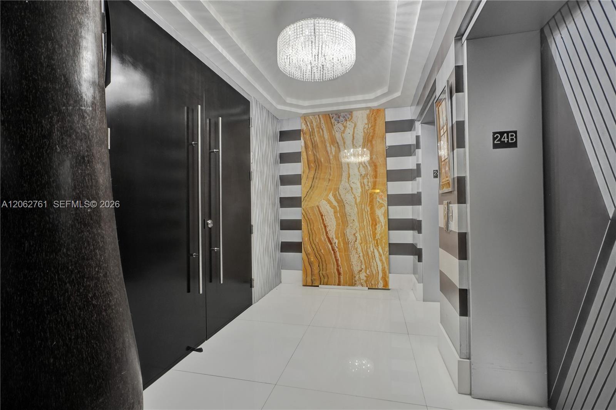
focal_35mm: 16
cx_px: 308
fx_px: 274
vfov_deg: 73.7
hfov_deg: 96.7
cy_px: 205
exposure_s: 1/100
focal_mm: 16
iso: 1600
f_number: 5
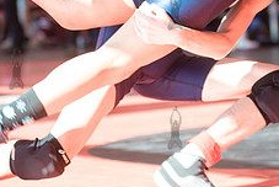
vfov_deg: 6.7
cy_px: 8
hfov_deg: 10.1
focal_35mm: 204
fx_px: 1583
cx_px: 175
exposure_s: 1/400
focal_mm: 80
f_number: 3.5
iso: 400
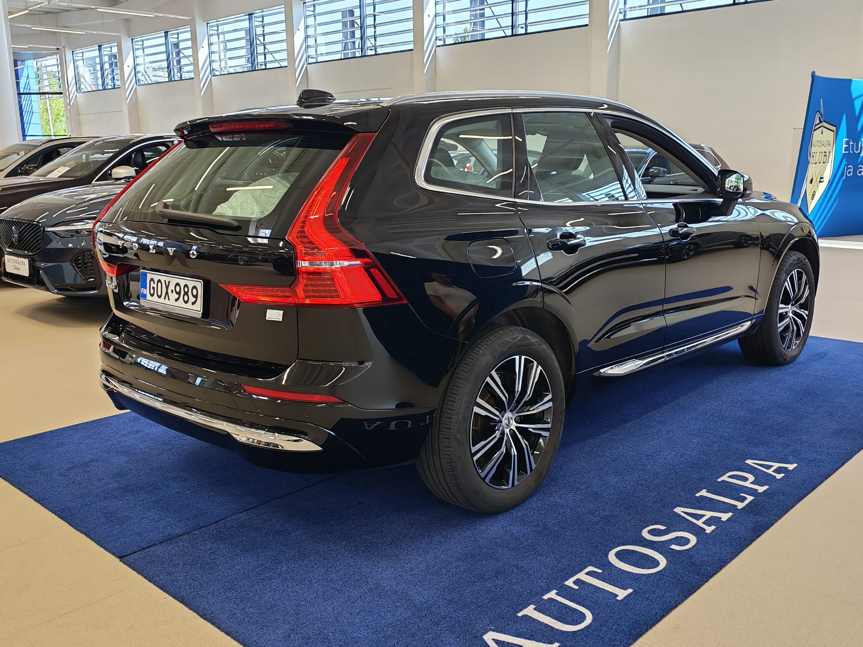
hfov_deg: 54.0
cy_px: 324
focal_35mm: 34
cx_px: 432
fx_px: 848
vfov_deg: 41.8
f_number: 1.9
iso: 164
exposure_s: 1/120
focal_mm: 6.12
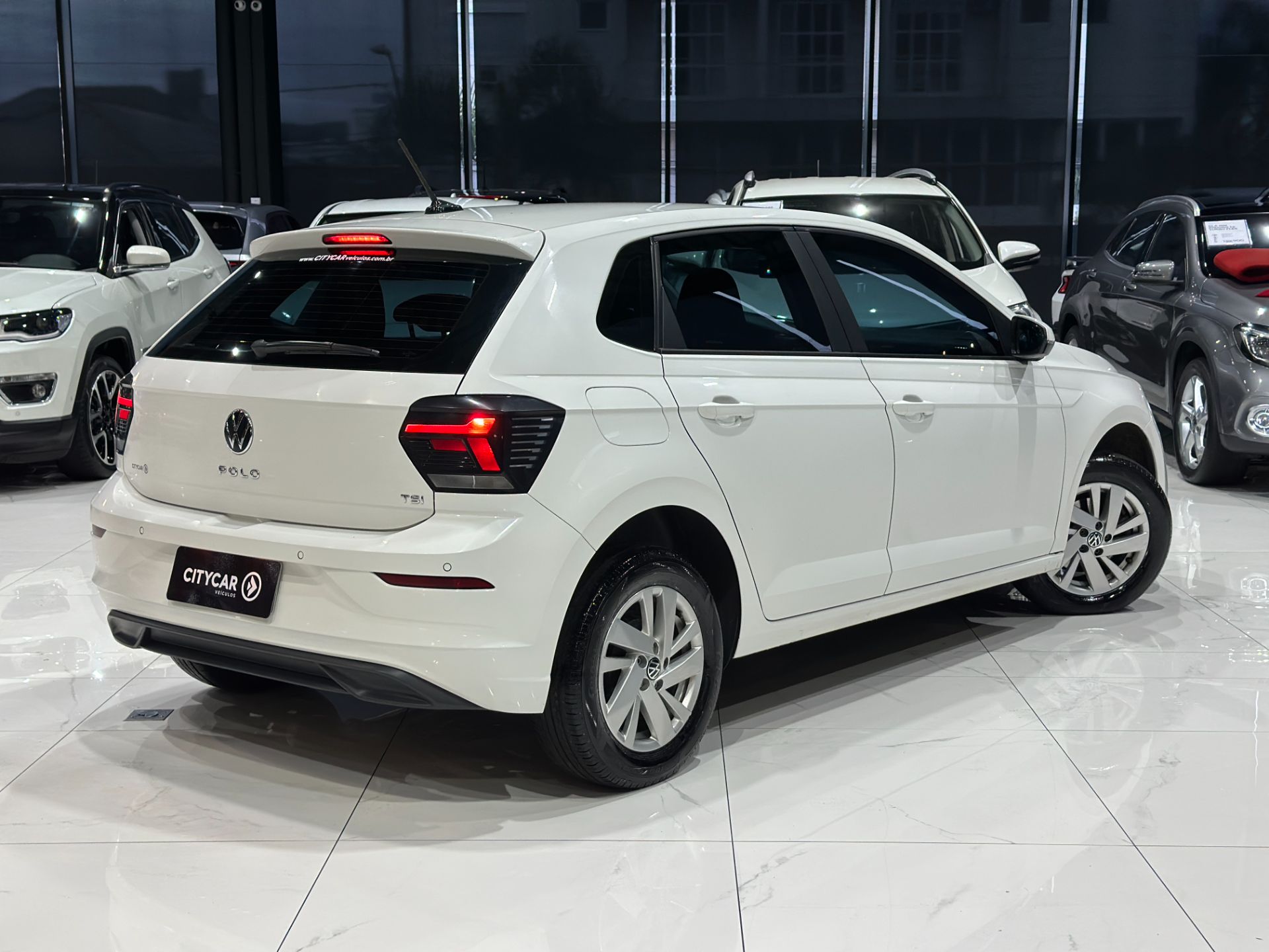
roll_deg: -0.1
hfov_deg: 39.7
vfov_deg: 30.3
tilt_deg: -8.9
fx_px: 1760
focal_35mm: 48
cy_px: 476
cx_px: 634
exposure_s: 1/120
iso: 125
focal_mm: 6.86
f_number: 1.78
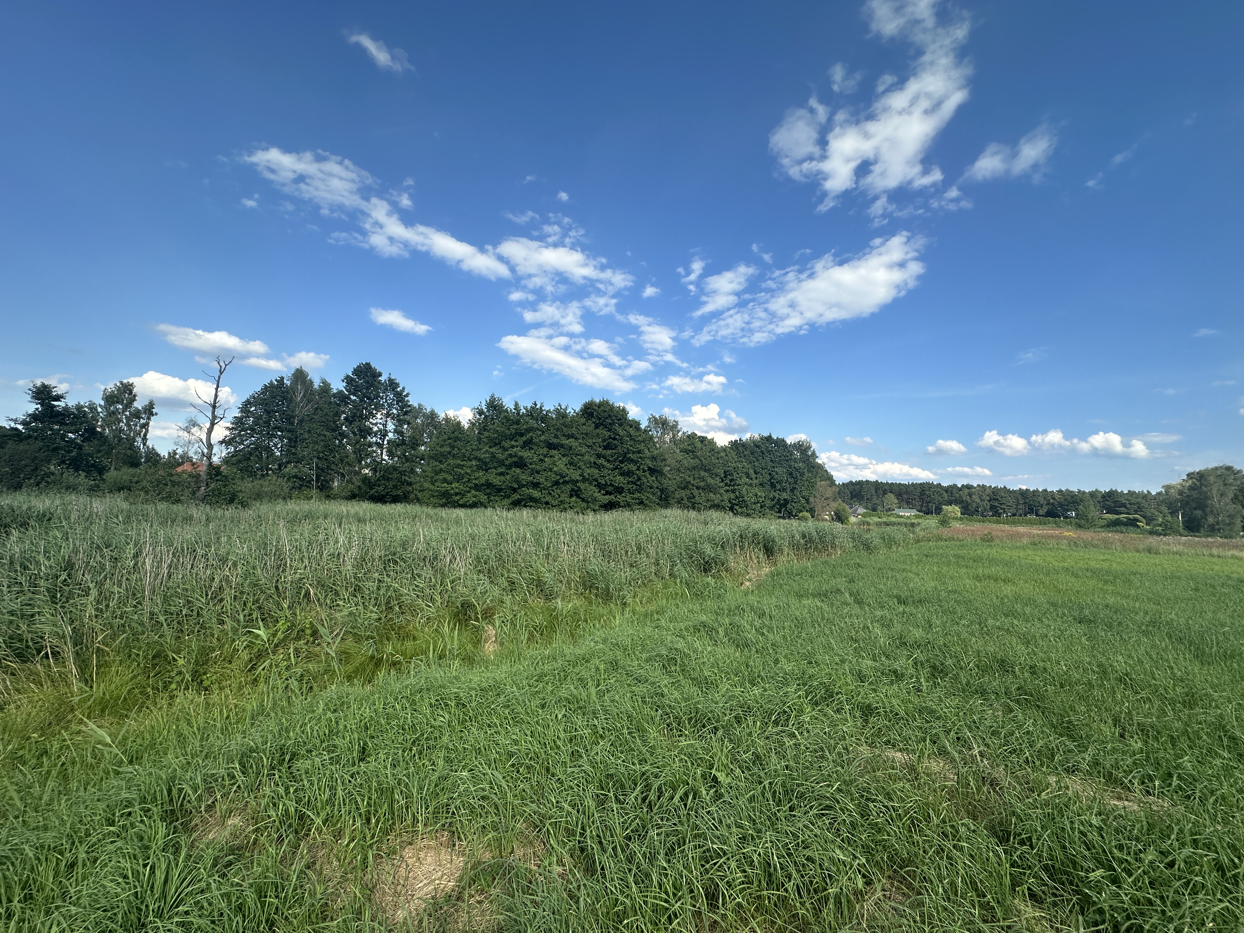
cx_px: 622
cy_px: 466
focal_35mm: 14
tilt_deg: +3.5
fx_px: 503
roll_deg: -2.2
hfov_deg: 102.1
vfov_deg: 85.7
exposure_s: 1/1742
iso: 50
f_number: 2.2
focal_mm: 2.22
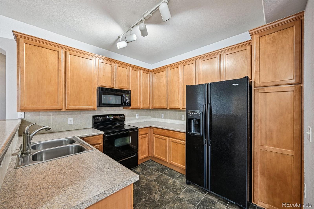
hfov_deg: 104.3
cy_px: 104
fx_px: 122
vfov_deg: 81.2
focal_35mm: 14
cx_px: 157
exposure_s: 1/3.33
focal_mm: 14
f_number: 8
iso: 400
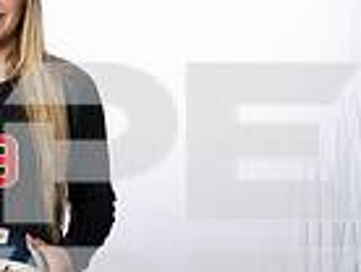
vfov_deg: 9.0
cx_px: -21
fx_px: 1703
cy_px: 330
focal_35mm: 163
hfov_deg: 11.9
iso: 640
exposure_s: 1/250
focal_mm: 52
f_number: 8
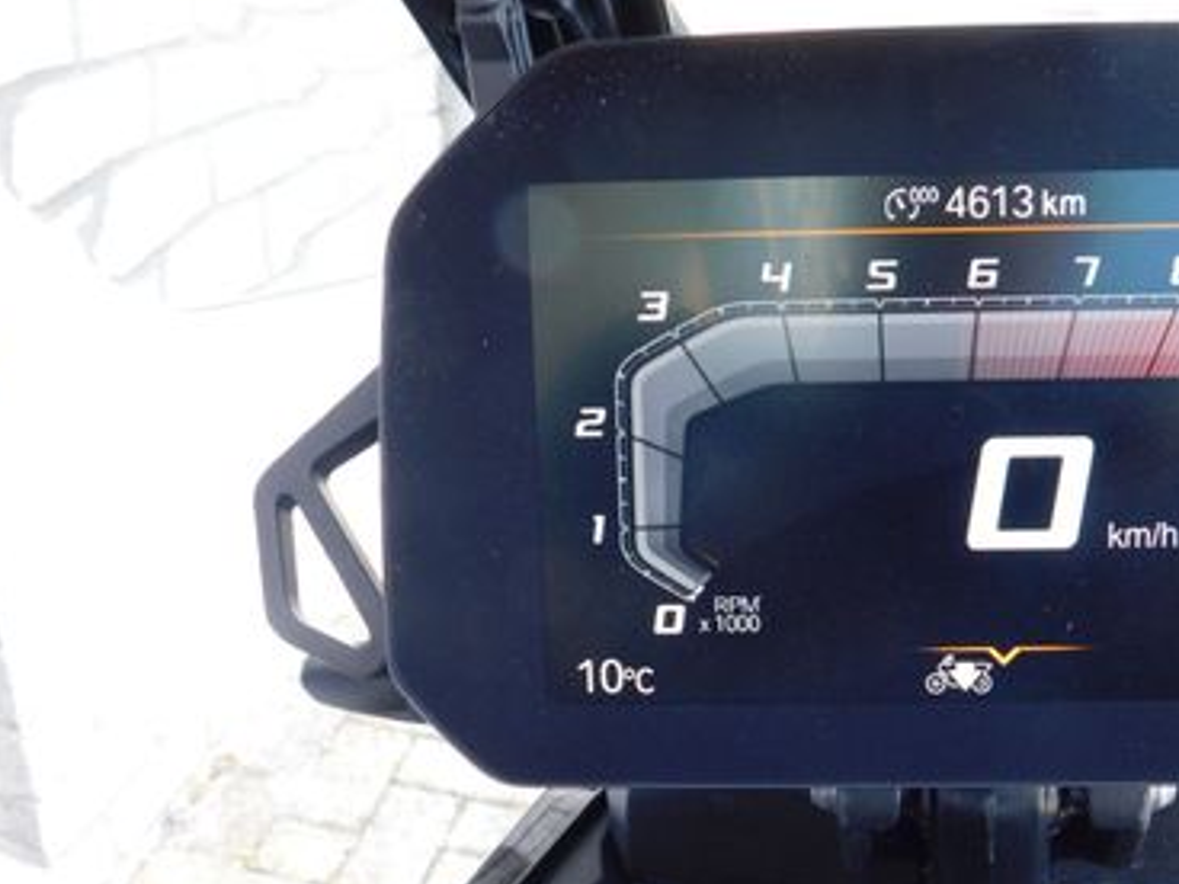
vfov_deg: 35.2
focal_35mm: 40
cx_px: 887
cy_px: 663
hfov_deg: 45.2
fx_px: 1362
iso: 125
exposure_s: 1/50
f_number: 3
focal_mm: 4
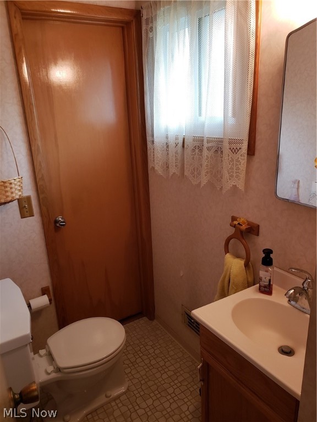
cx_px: 158
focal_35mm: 26
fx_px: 317
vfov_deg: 67.3
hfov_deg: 53.1
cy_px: 211
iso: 250
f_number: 2.4
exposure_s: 1/40
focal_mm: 4.3
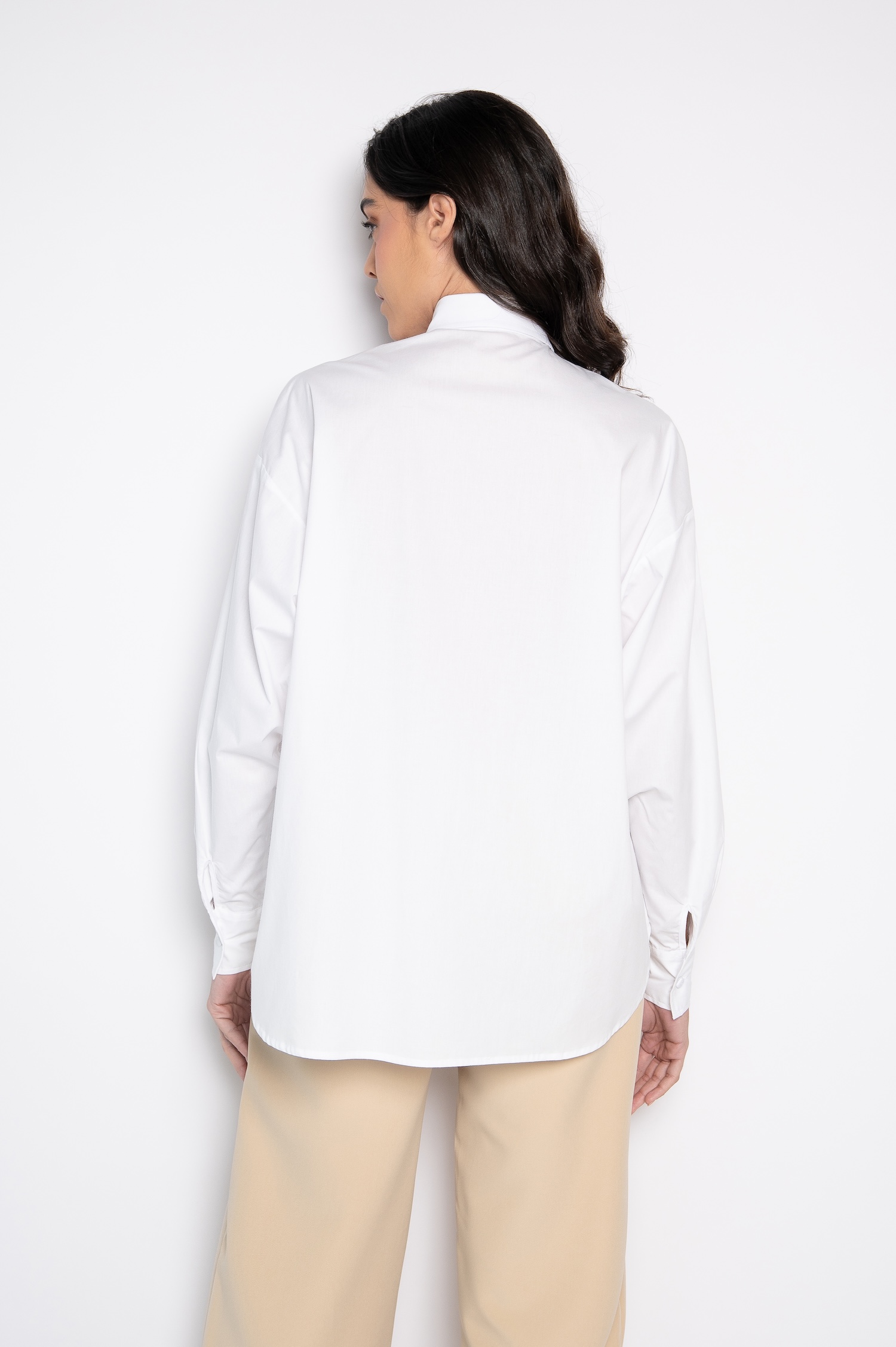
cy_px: 674
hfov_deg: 29.8
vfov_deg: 43.6
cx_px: 448
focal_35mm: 45
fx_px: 1682
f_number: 5
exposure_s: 1/125
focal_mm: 45
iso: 200
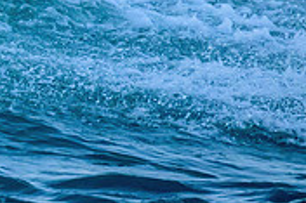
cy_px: -128
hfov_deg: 0.8
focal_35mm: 2643
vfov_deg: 0.5
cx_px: -186
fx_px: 22444
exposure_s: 1/1250
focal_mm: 800
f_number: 11
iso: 5000
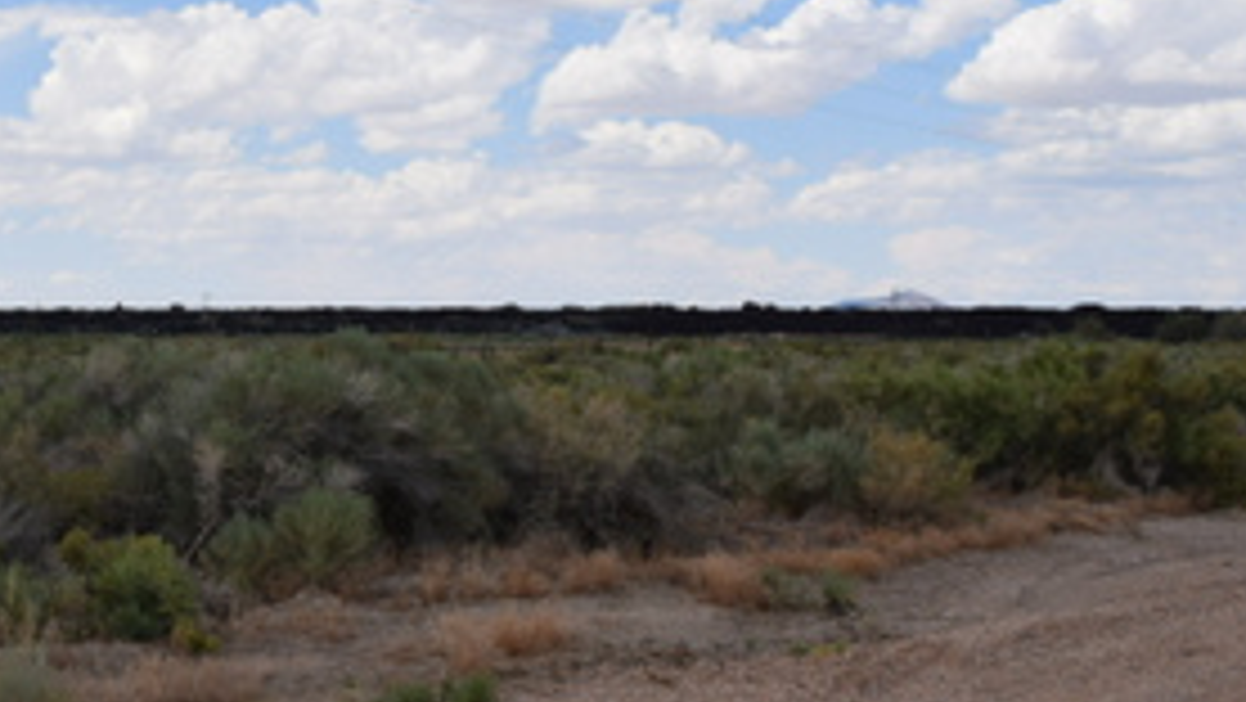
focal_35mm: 80
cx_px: 193
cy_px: 295
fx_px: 2644
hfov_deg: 25.9
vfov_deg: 15.1
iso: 100
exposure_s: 1/200
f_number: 11
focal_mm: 22
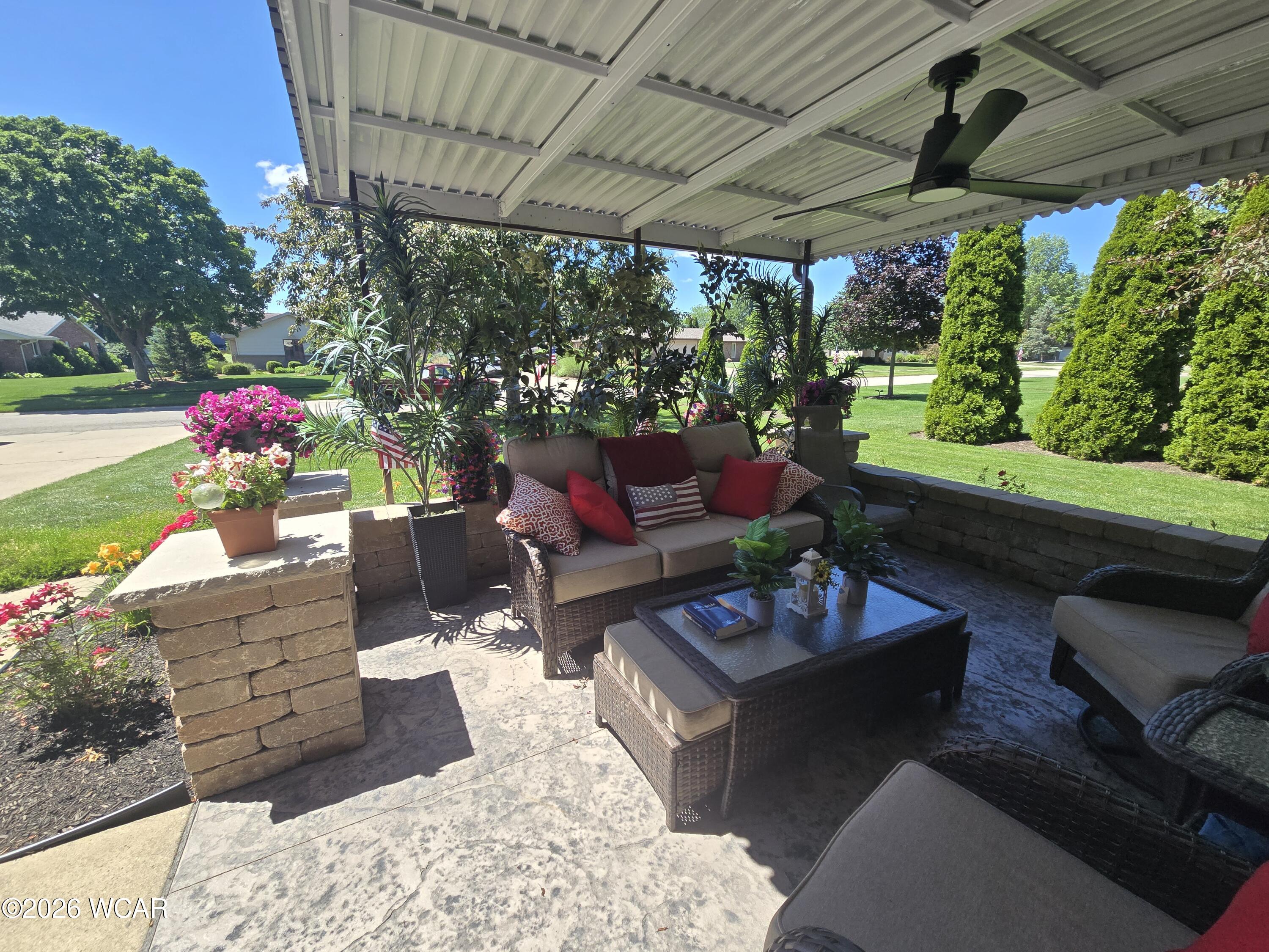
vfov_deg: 89.9
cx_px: 634
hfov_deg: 106.2
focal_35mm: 13
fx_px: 477
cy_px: 476
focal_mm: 2.2
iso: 50
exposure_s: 1/1022
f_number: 2.2
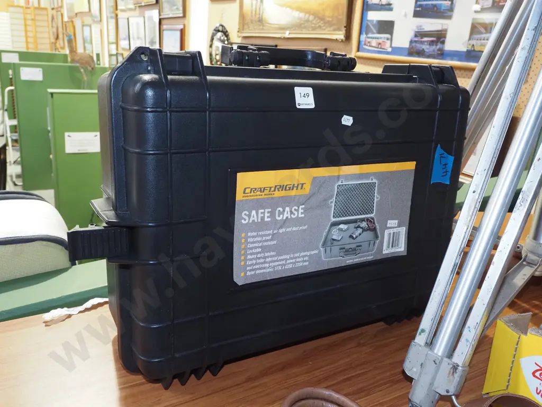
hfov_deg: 56.8
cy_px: 204
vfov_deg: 44.2
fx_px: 501
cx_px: 271
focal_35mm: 32
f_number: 5.6
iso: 2500
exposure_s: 1/60
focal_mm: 16
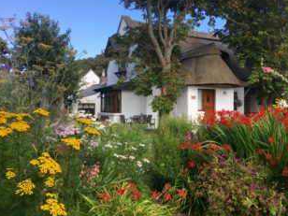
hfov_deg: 55.2
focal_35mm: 33
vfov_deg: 42.9
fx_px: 275
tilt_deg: +1.8
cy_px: 101
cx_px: 161
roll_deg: +0.8
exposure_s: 1/569
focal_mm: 4.15
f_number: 2.2
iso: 25
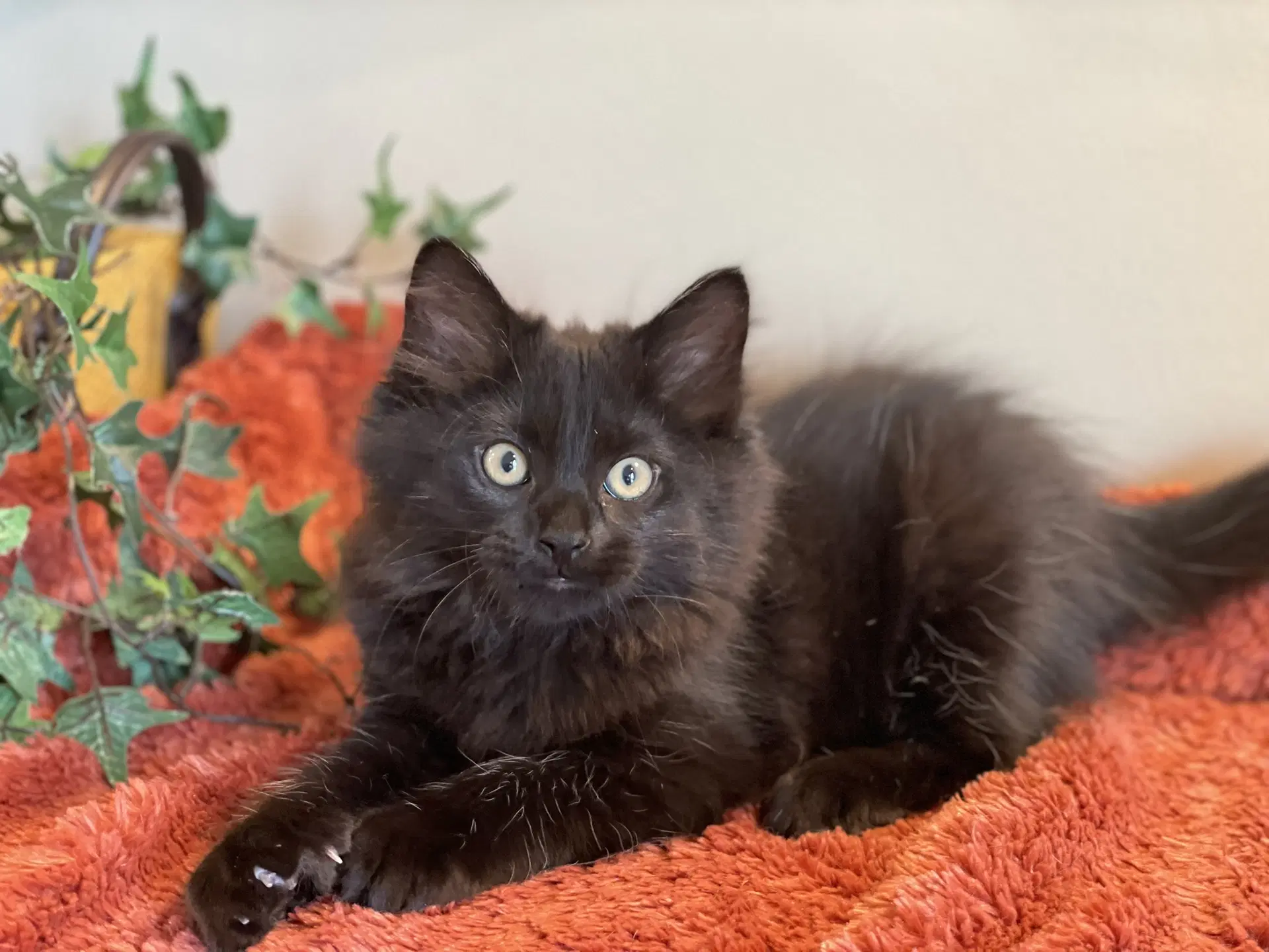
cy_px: 476
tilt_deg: -13.1
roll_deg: -1.2
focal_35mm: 52
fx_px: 1906
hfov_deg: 36.8
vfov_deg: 28.0
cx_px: 634
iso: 320
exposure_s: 1/40
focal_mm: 6
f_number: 2
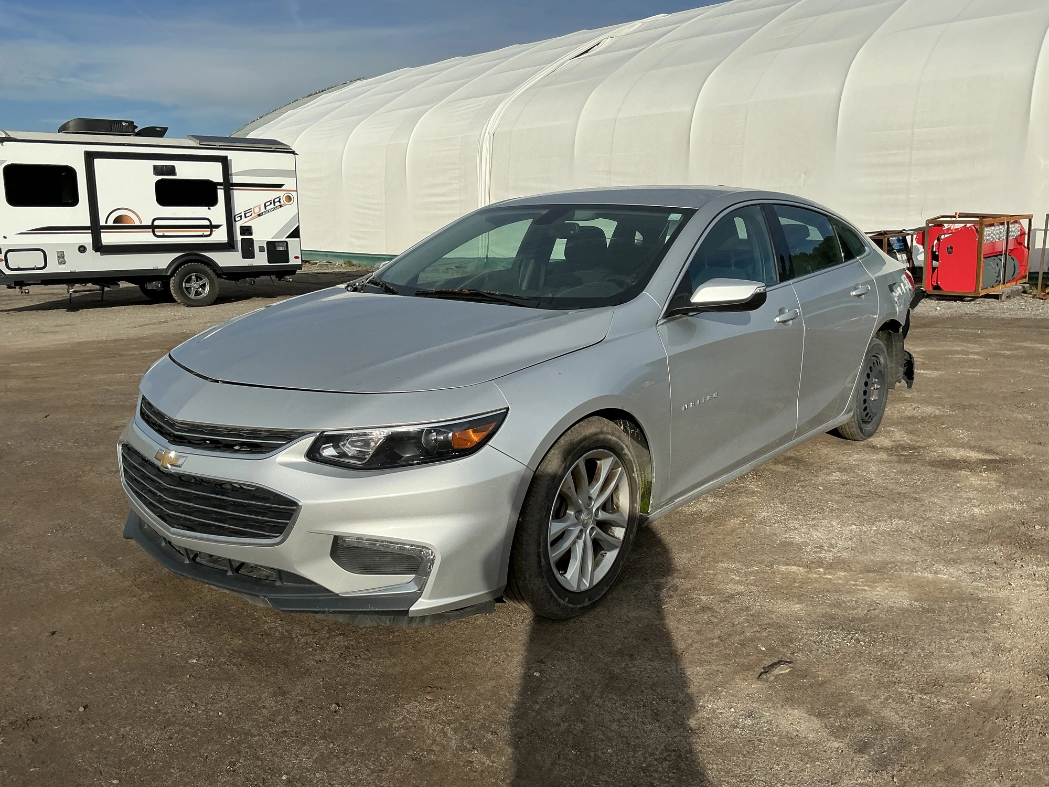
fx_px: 849
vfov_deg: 49.7
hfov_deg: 63.4
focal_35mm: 28
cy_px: 394
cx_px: 524
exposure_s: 1/3125
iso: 25
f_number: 1.8
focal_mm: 3
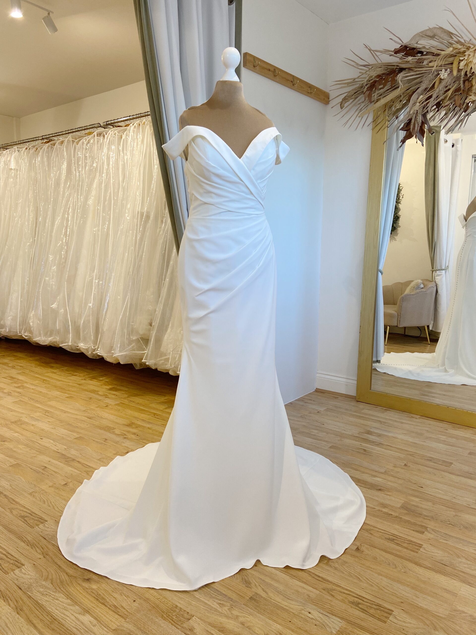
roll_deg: +0.5
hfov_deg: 53.1
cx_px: 238
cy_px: 318
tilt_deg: -6.9
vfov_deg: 67.3
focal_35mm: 26
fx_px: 477
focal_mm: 4.25
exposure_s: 1/100
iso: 125
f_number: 1.8
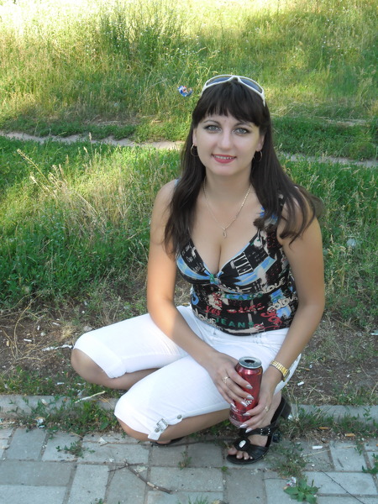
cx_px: 189
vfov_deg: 36.8
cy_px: 252
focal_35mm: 52
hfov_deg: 28.0
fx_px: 757
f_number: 5
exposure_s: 1/60
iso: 100
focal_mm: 9.3
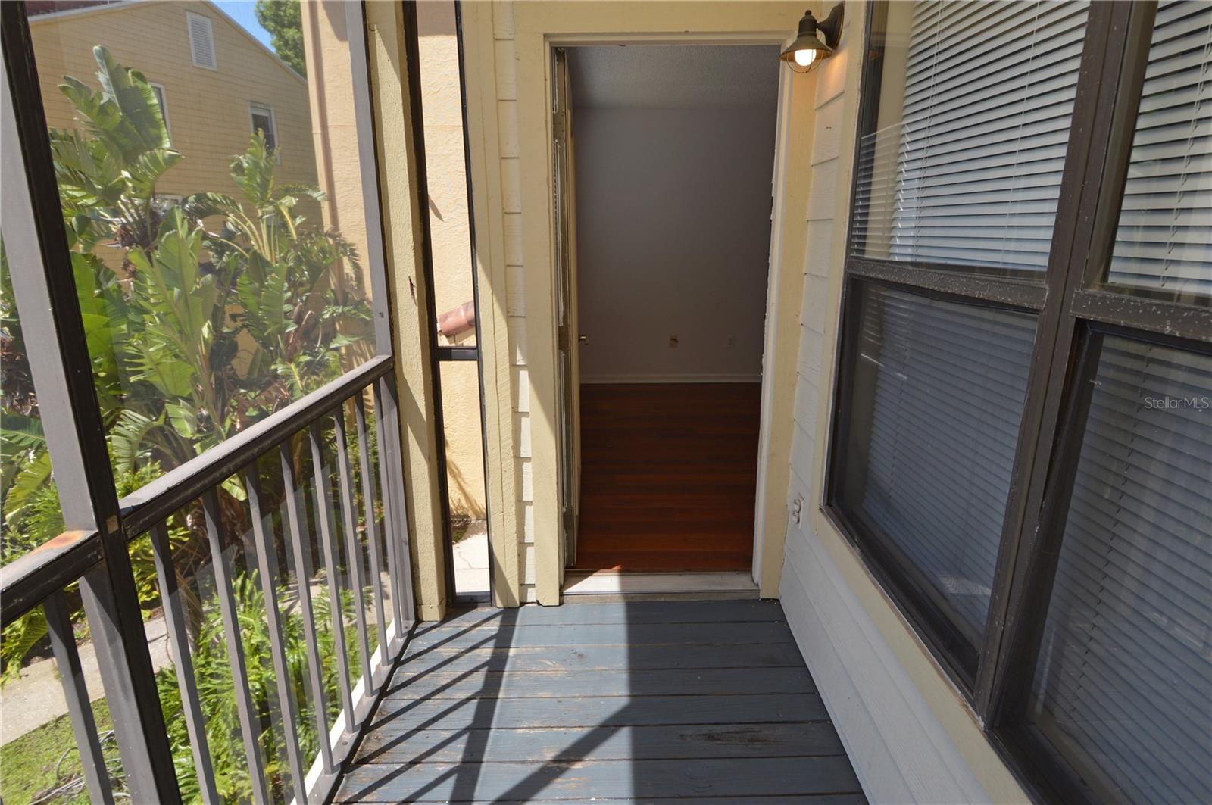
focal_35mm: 18
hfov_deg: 90.1
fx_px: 605
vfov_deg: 67.3
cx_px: 606
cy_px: 402
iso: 125
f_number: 5.6
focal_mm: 12
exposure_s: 1/125
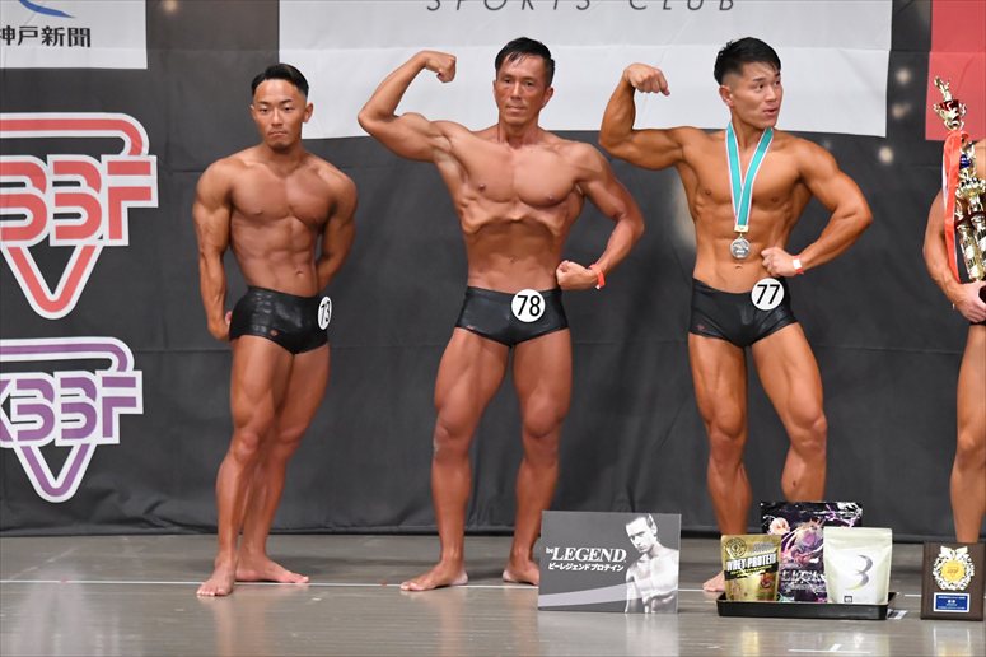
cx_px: 493
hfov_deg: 9.2
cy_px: 328
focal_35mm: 225
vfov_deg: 6.1
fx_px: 6160
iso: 6400
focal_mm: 150
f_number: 5.6
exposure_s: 1/400
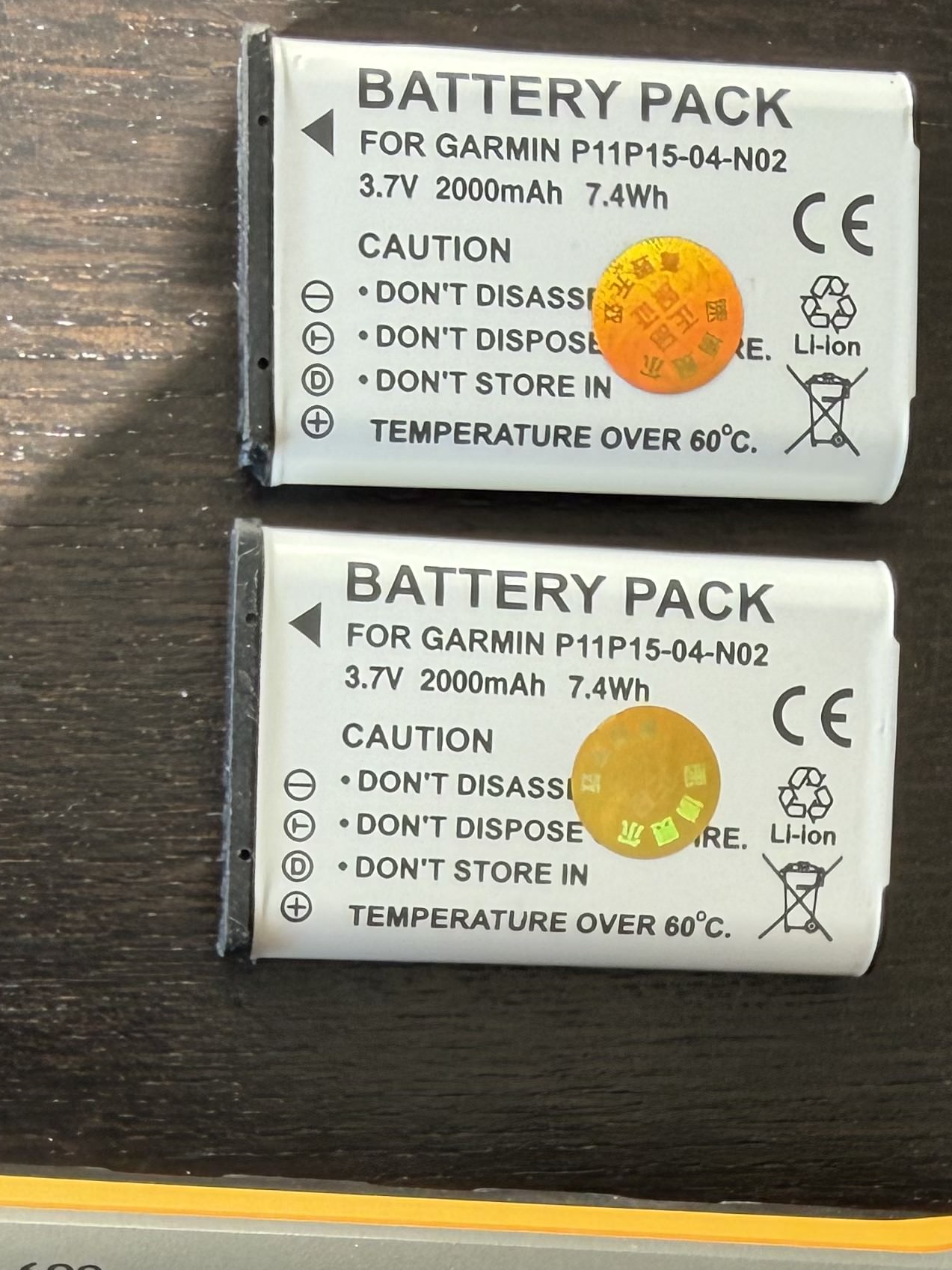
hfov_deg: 25.6
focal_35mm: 57
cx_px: 419
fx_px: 2091
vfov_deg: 31.8
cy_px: 1197
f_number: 2.2
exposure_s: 1/121
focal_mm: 2.22
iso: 100
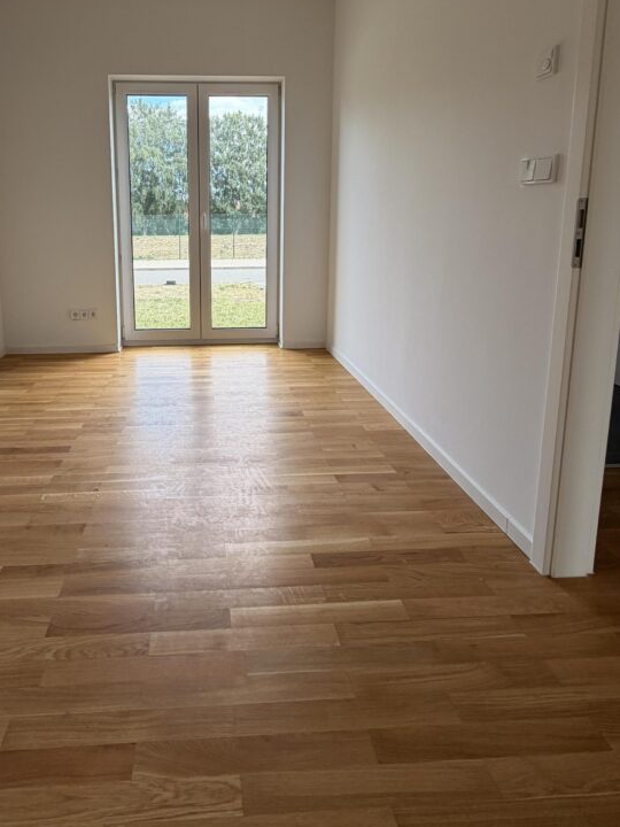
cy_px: 297
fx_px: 502
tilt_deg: -7.6
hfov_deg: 62.4
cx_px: 227
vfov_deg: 77.2
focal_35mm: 21
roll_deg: +0.5
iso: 80
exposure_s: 1/121
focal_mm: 2.22
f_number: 2.2
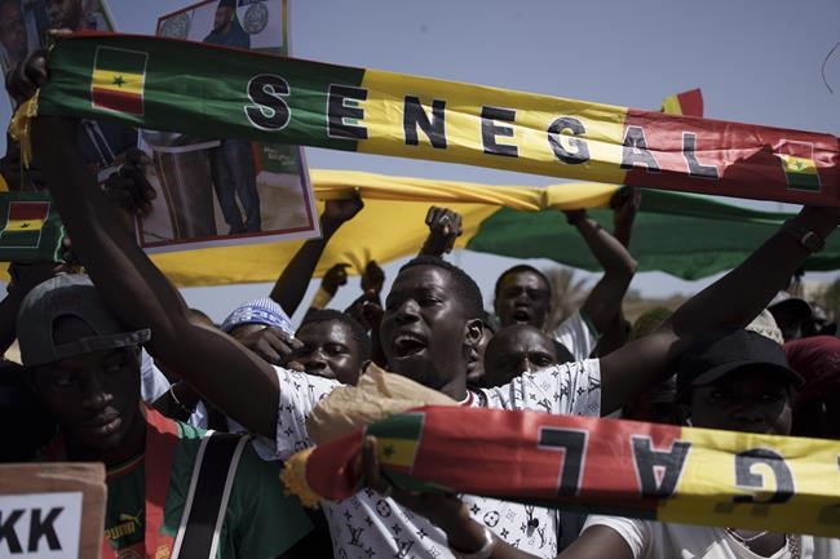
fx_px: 816
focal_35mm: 35
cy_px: 280
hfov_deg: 54.4
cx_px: 420
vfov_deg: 37.8
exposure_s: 1/3200
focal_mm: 35
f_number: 2.8
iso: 100
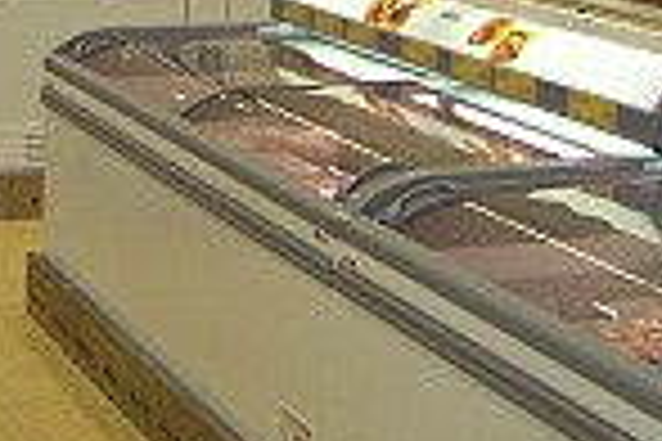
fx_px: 1986
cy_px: -218
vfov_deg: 12.1
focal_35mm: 108
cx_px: 171
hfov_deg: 18.8
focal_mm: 5.6
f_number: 2.7
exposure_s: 1/90
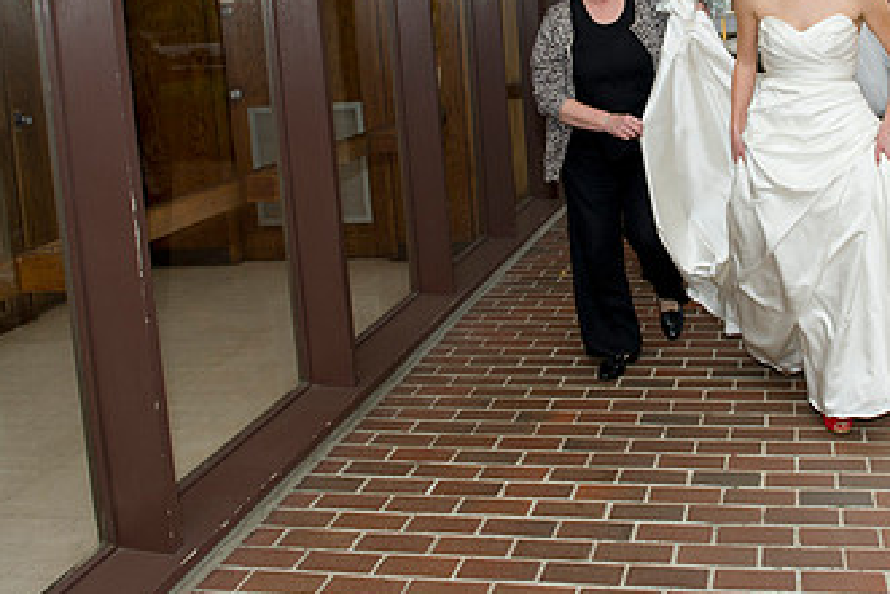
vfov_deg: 30.9
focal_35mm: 42
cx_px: 640
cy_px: 94
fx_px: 1039
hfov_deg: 45.2
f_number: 4.5
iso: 400
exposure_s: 1/160
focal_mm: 24
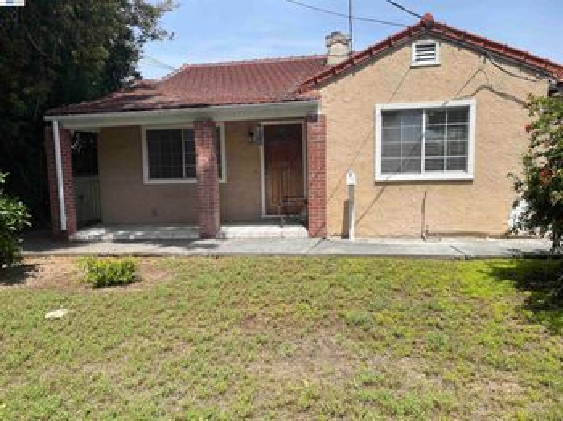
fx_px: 423
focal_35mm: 26
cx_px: 282
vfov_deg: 53.0
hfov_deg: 67.3
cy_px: 210
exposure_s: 1/3509
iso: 32
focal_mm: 4.2
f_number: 1.6
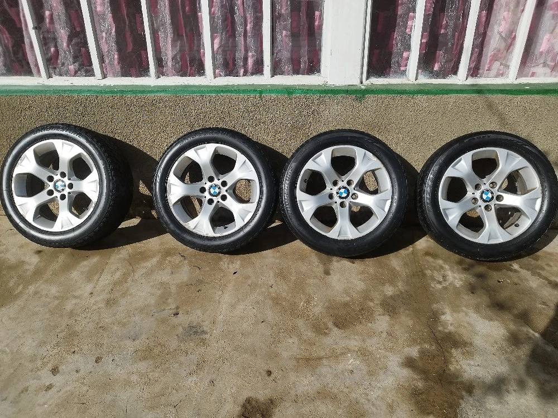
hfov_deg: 71.6
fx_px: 387
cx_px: 279
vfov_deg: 56.8
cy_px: 209
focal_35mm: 24
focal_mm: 5.89
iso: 50
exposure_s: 1/2000
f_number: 1.89
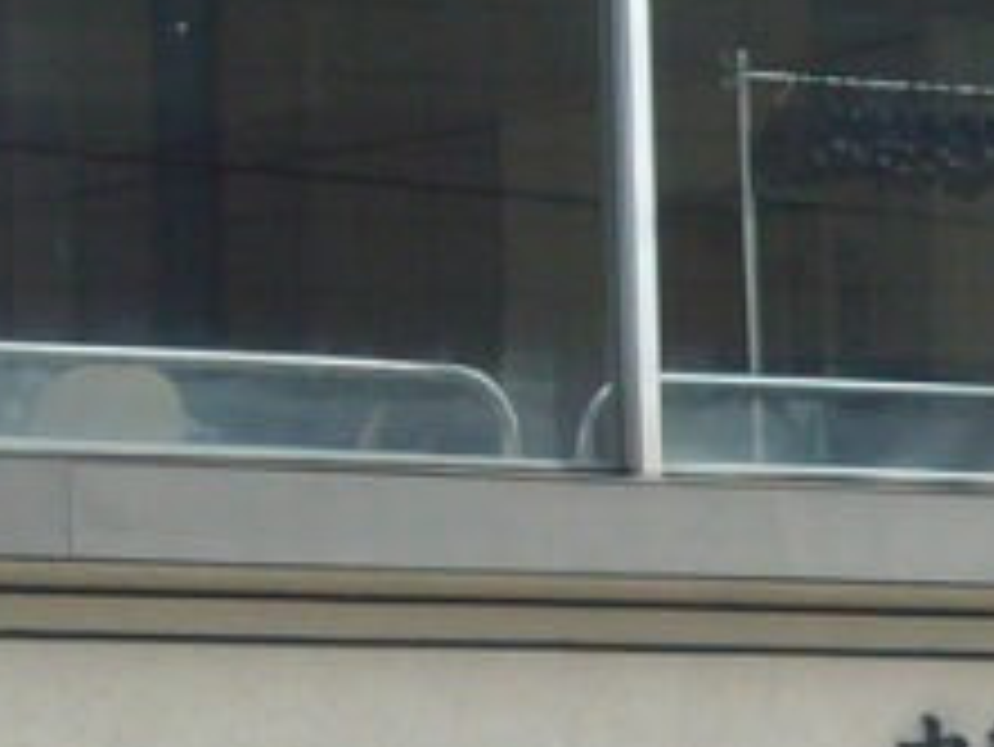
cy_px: 1066
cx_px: 1309
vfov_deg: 5.5
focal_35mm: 269
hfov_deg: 7.3
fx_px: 7729
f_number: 3.3
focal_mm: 6.9
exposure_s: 1/400
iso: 80
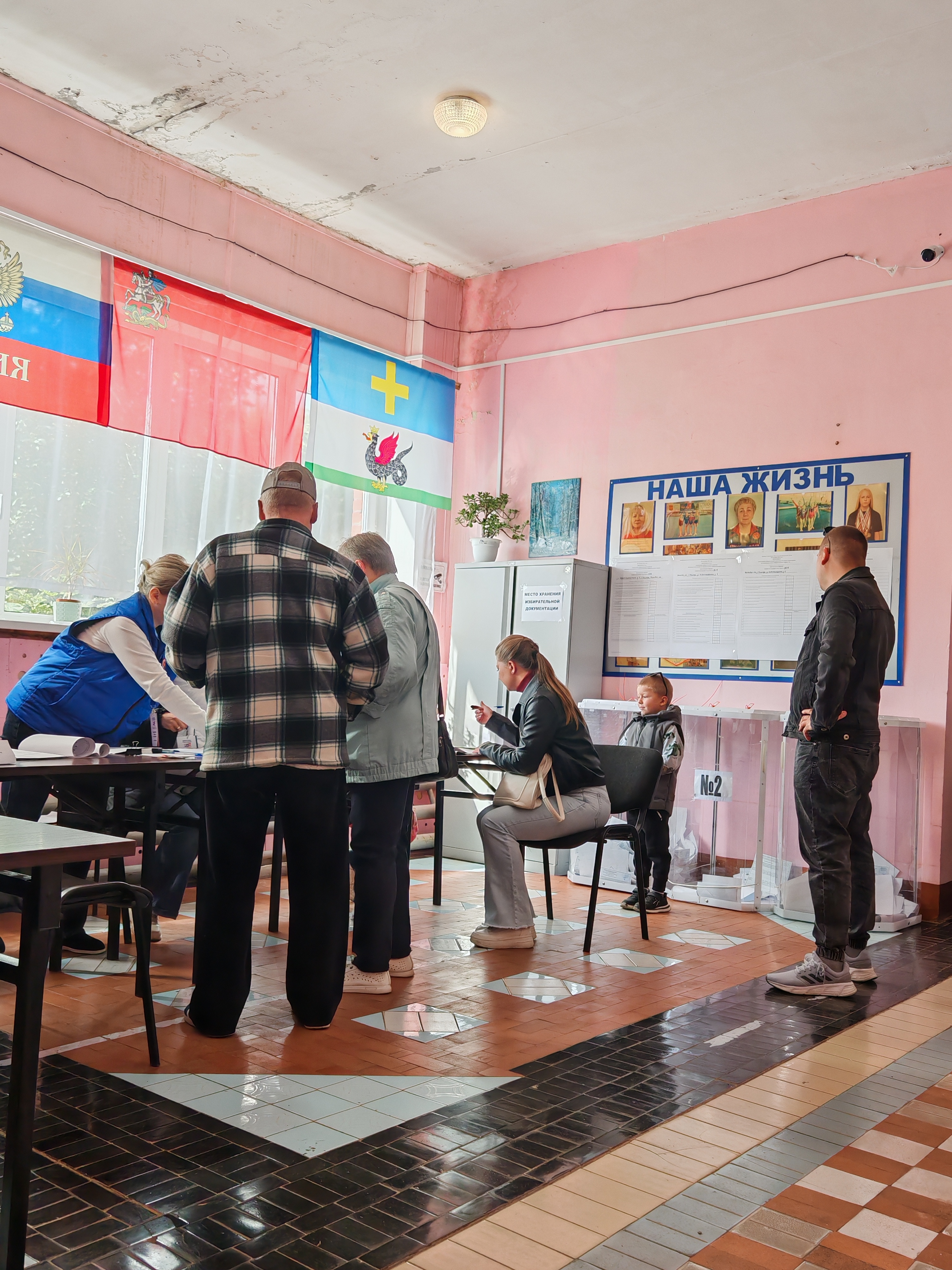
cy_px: 635
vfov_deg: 56.8
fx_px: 1173
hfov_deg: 44.2
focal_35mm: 32
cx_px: 476
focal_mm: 6.67
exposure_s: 1/100
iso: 80
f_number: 1.9
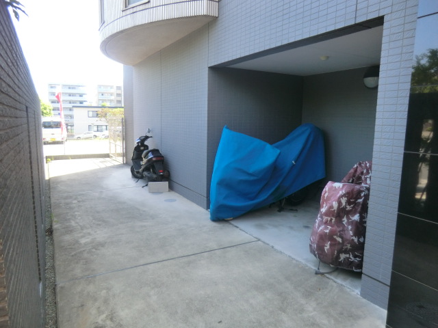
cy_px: 164
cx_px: 219
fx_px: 304
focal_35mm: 24
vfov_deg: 56.8
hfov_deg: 71.6
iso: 80
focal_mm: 4.3
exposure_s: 1/125
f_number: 3.2
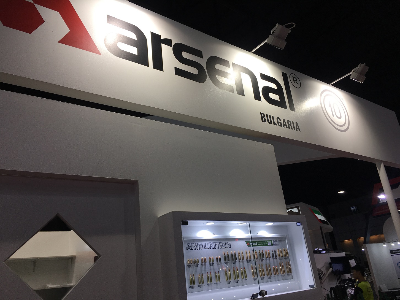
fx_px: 335
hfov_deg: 61.7
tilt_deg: +22.9
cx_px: 200
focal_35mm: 29
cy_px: 150
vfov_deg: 48.2
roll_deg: +7.2
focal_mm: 4.15
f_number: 2.2
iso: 25
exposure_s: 1/105
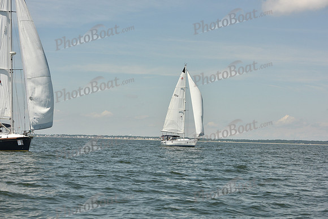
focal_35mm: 78
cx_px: 164
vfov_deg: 17.5
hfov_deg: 26.0
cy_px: 110
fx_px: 711
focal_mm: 78
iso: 320
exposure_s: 1/1600
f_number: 9
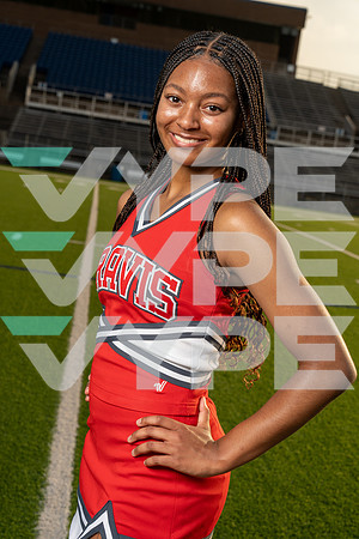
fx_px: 927
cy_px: 270
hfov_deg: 21.9
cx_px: 180
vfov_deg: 32.4
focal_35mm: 62
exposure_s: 1/250
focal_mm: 62
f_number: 8
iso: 100
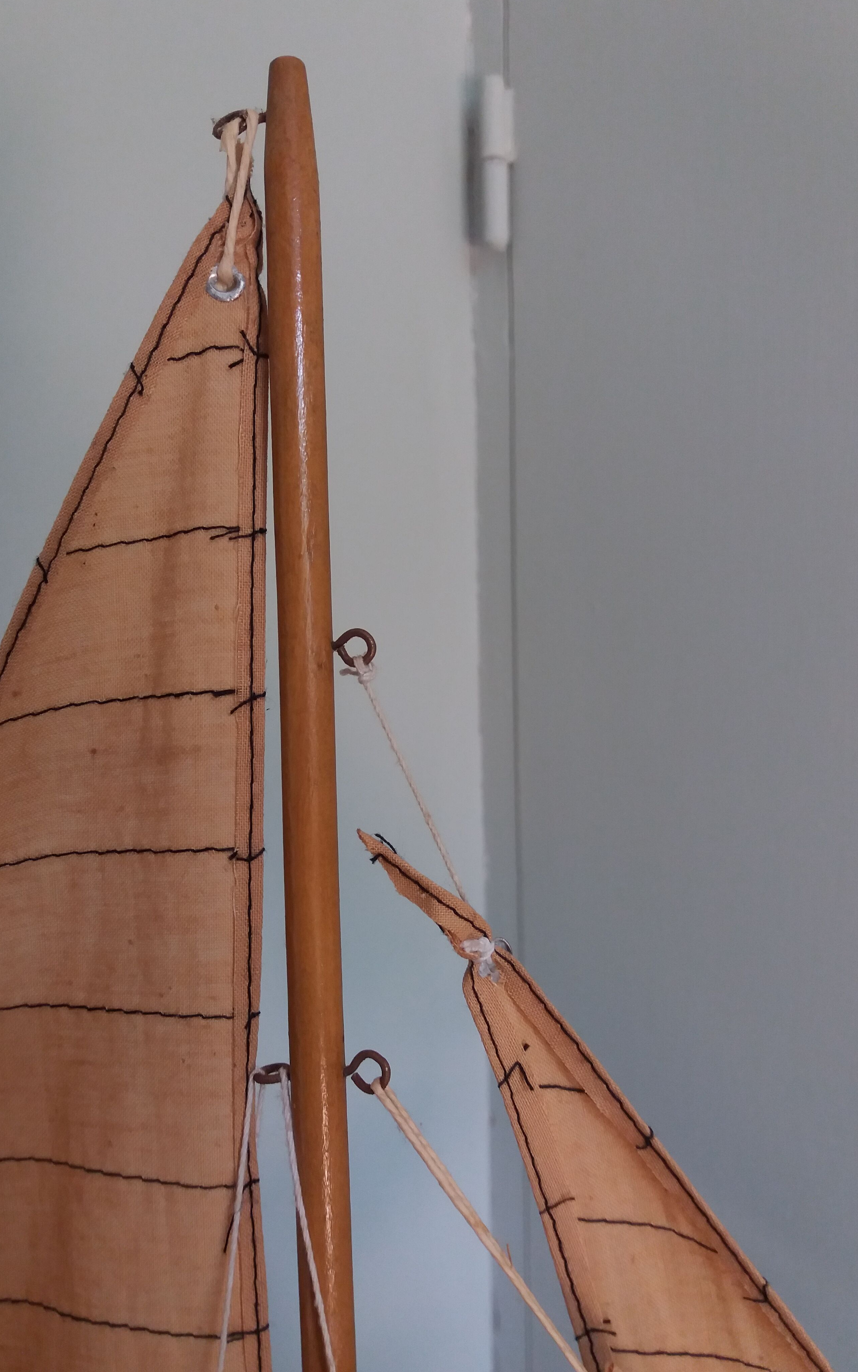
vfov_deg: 62.9
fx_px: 1123
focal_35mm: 30
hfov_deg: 41.8
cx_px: 390
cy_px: 684
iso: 125
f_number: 1.9
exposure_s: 1/100
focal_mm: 3.7
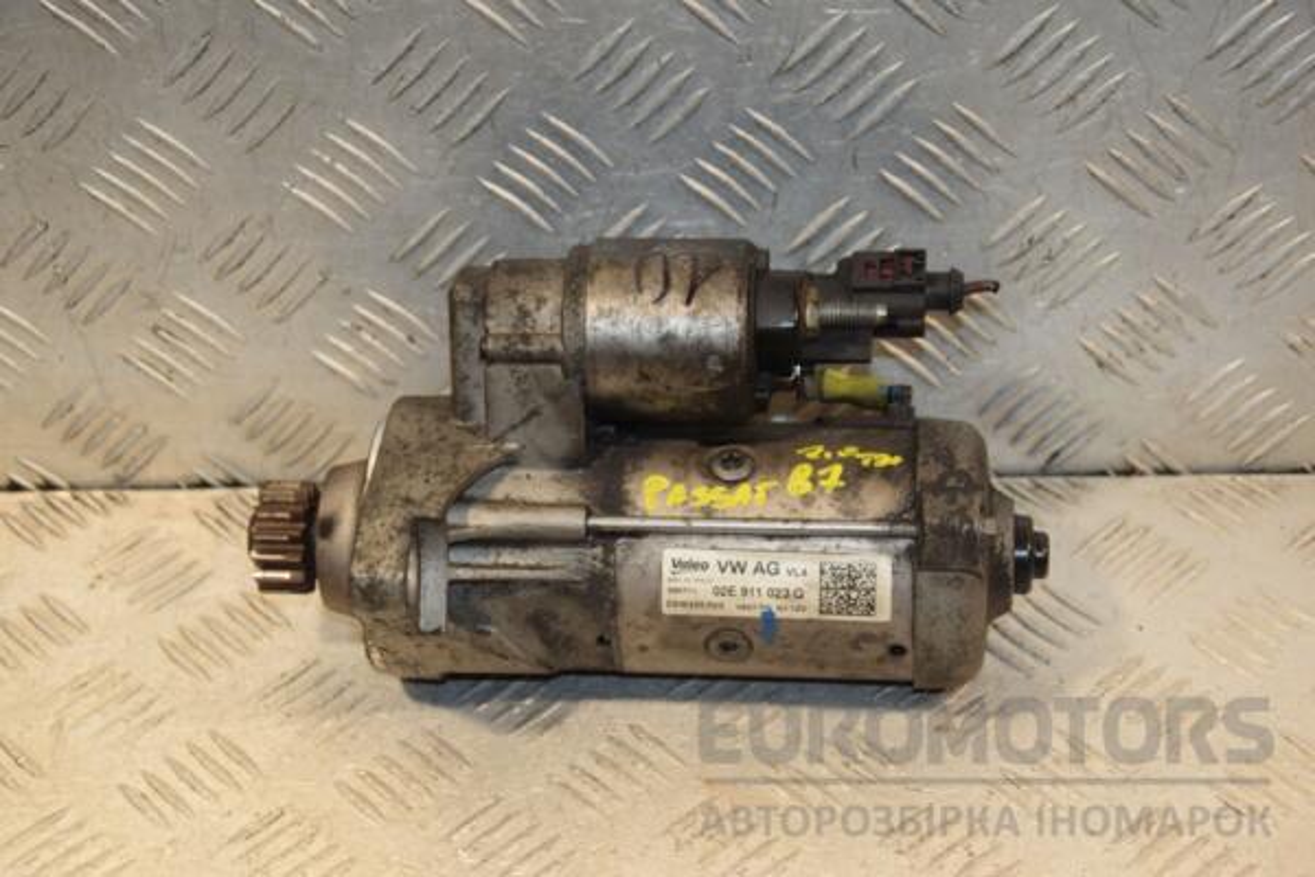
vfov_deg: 17.5
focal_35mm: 78
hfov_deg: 26.0
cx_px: 658
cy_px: 438
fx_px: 2849
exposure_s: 1/200
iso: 800
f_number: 5.6
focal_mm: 52
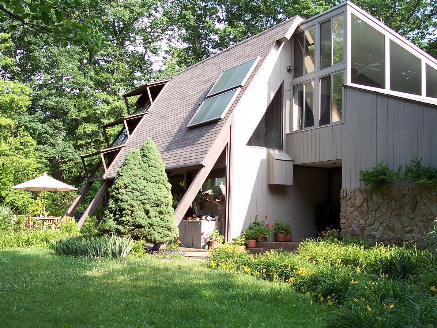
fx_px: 593
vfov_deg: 30.9
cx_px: 209
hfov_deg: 40.4
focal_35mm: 47
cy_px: 167
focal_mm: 8
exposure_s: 1/180
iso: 100
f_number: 3.4
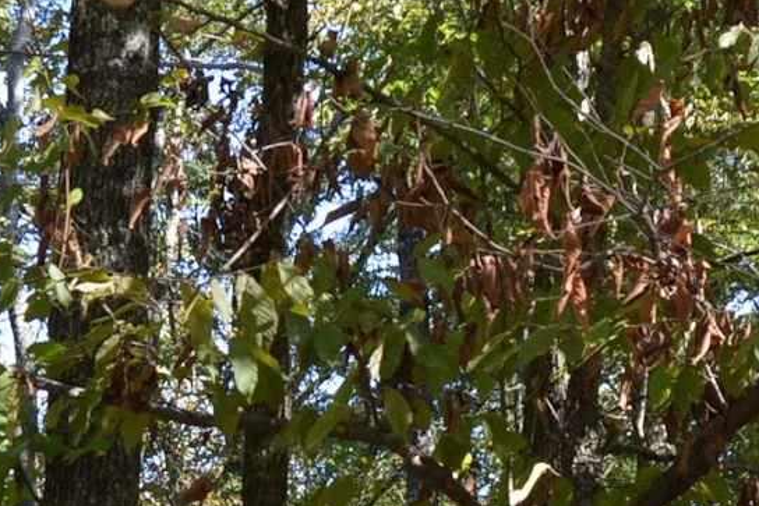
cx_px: 339
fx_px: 2615
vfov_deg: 10.7
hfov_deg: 16.5
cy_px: 767
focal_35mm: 124
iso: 250
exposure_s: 1/125
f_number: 5.6
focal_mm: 18
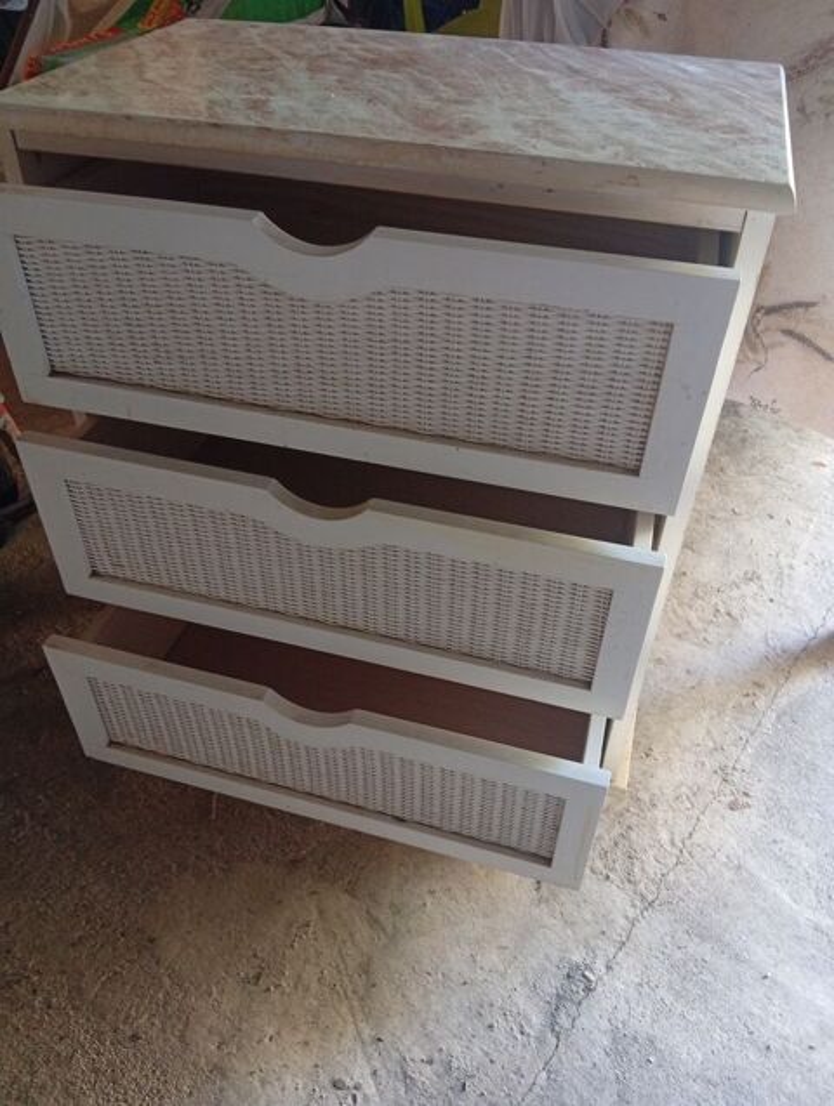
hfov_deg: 53.2
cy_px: 553
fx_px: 833
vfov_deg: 67.2
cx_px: 417
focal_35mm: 26
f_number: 1.8
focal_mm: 3.96
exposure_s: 1/20
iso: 644
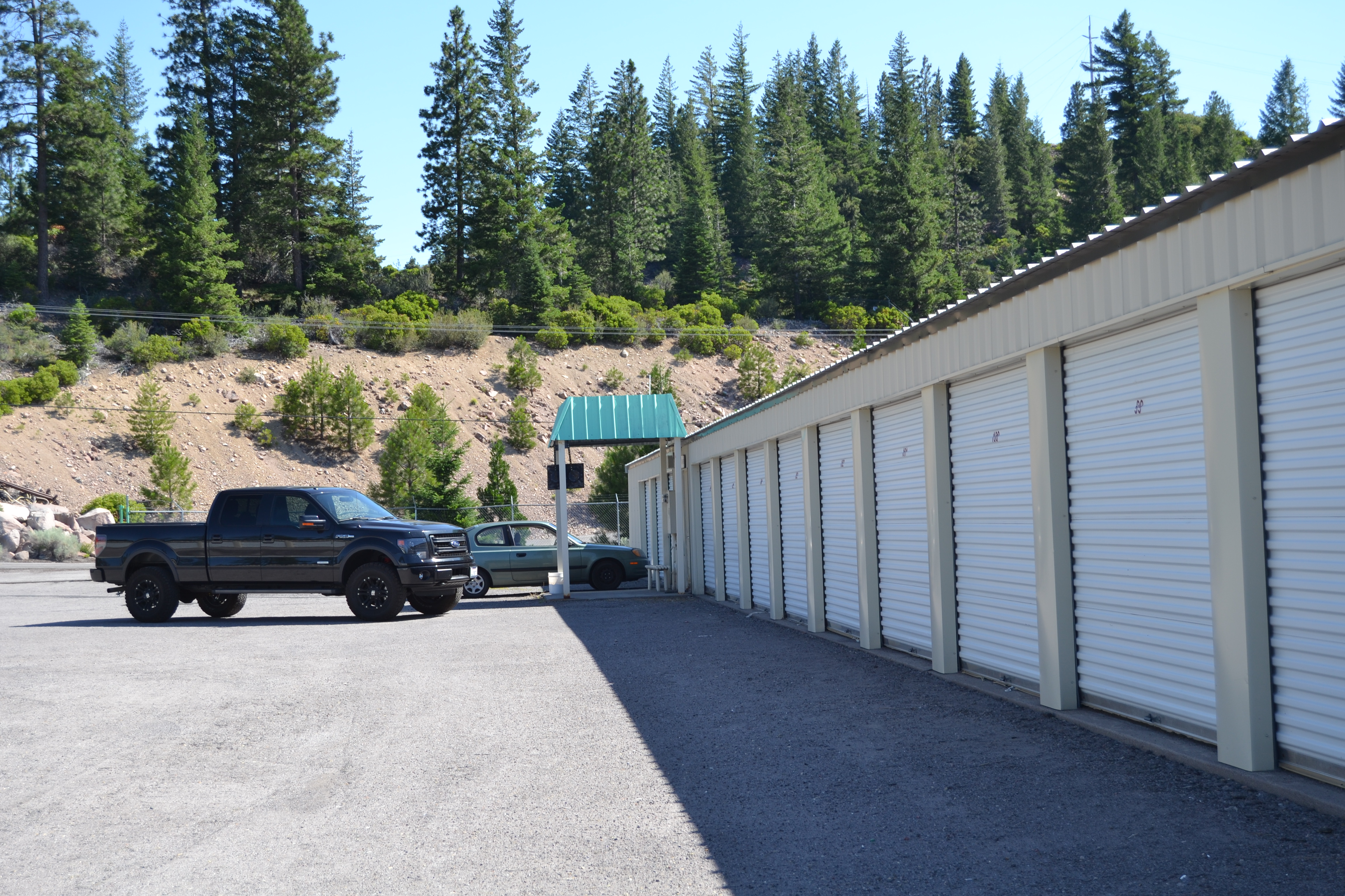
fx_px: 1961
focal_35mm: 52
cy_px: 448
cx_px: 672
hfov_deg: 37.9
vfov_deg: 25.8
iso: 100
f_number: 6.3
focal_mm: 35
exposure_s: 1/160
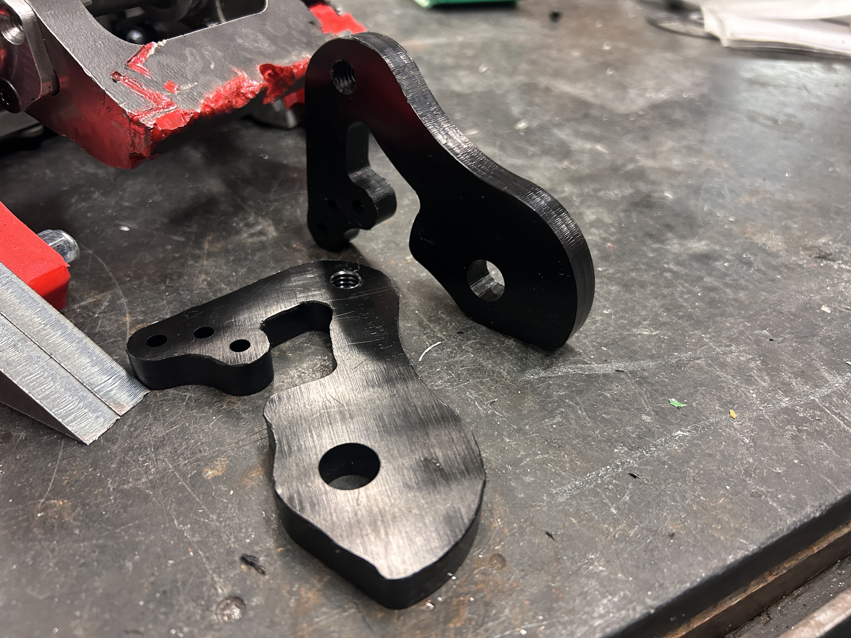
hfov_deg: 67.3
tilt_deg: -37.1
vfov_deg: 53.1
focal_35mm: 26
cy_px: 319
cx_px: 426
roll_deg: -1.3
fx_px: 639
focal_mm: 5.7
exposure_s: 1/60
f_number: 1.5
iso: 400
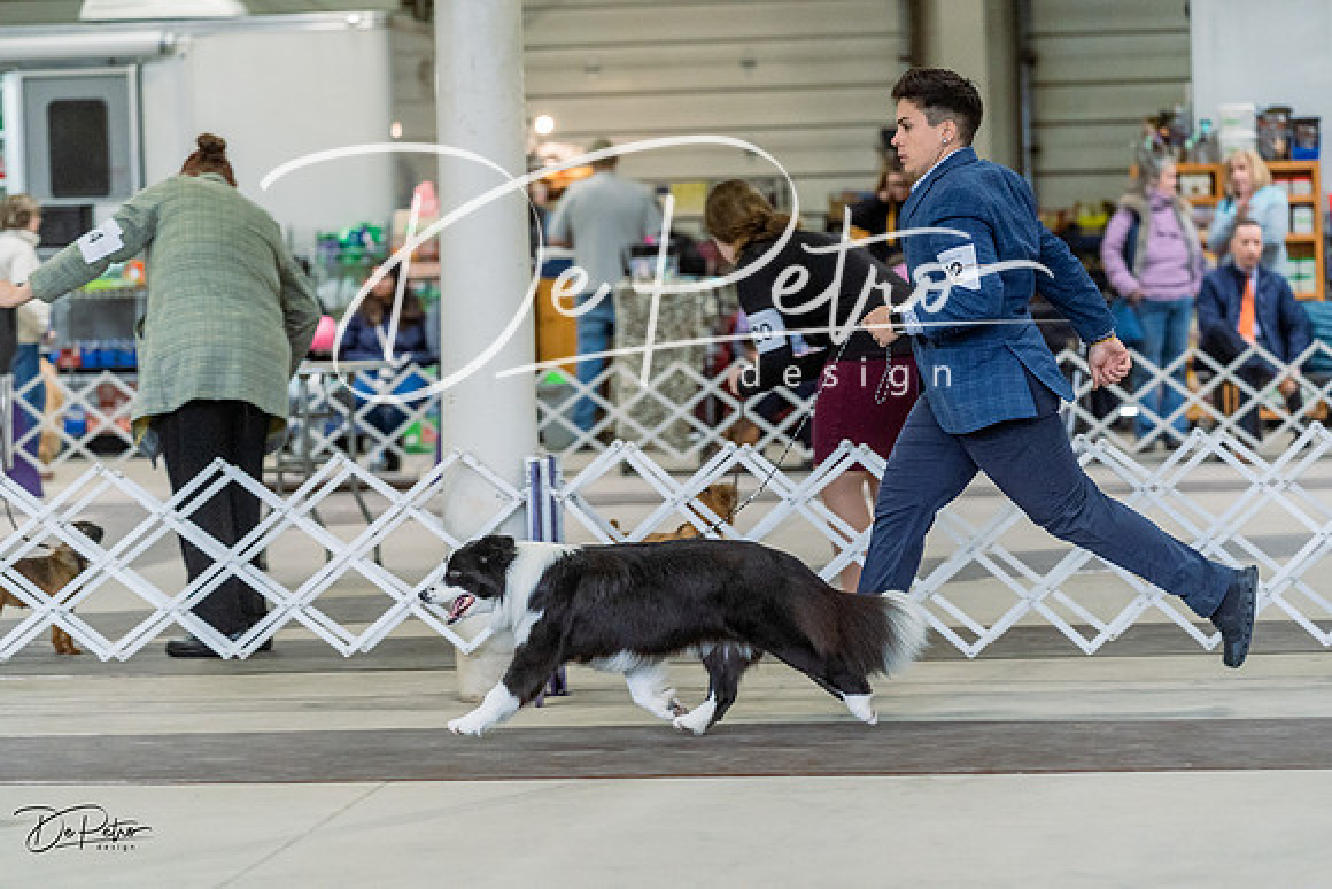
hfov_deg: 15.9
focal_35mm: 129
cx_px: 666
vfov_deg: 10.6
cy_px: 444
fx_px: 4774
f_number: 4
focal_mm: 129
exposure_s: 1/400
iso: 6400
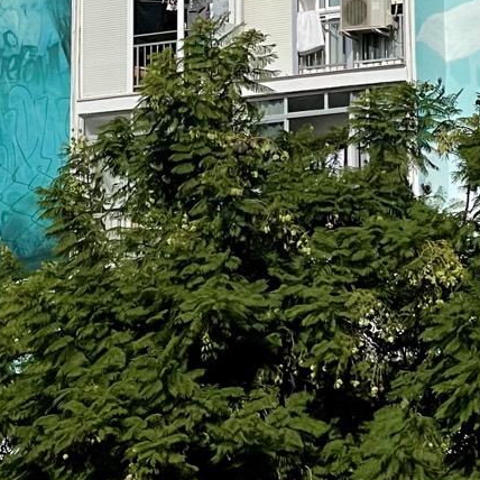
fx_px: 2698
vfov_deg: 10.1
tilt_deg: +14.1
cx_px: 110
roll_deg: +1.0
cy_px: -48
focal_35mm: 172
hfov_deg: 10.1
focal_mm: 6
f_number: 2
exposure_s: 1/4348
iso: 25
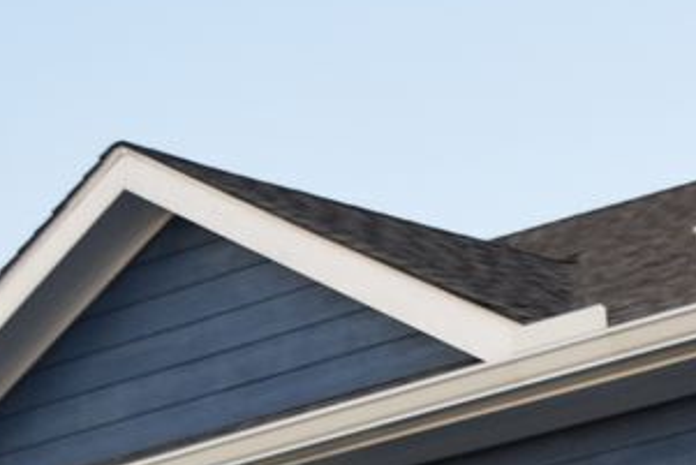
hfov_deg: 7.9
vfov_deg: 5.3
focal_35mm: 254
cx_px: 1179
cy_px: 831
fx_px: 4913
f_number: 5.6
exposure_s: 1/125
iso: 400
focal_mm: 34
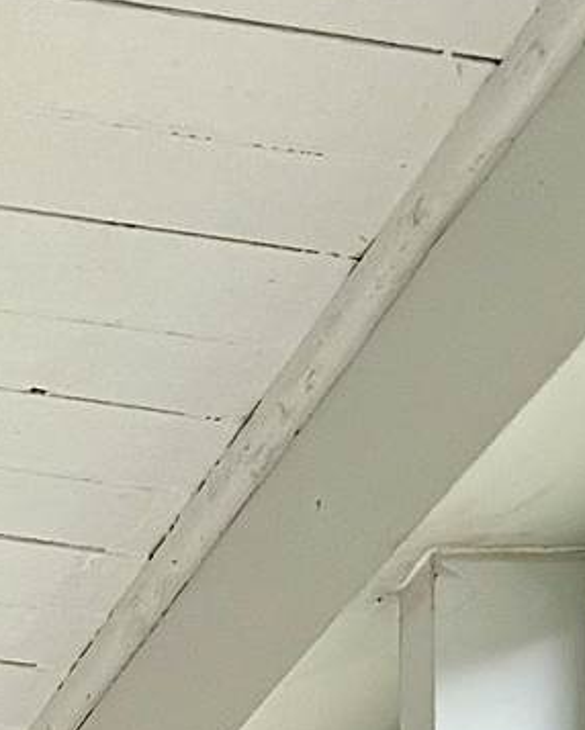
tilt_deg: -0.7
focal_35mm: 151
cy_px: 2229
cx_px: -634
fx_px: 3265
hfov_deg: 9.5
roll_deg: -1.3
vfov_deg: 9.7
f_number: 1.78
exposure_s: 1/955
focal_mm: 6.76
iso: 80
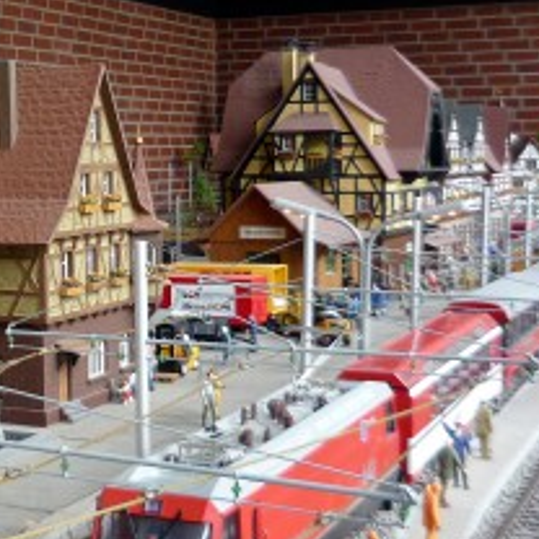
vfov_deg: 24.7
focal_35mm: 70
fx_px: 1233
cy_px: 266
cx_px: 23
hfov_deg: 23.8
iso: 160
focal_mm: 5.5
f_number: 2.8
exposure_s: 1/30
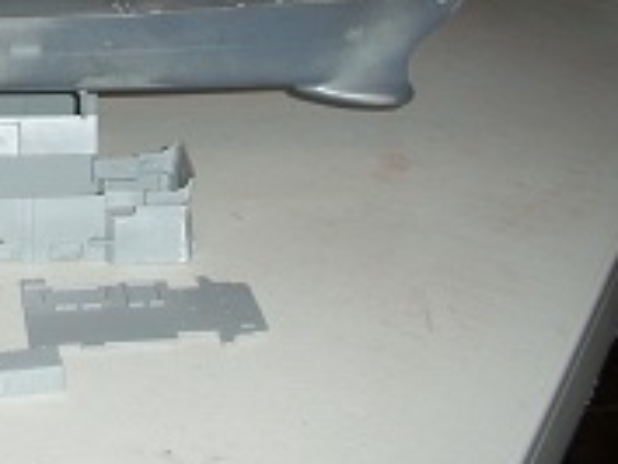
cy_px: 56
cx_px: -52
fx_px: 1411
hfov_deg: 23.3
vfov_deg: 18.4
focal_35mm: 79
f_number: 3.1
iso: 80
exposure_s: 1/60
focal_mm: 6.3
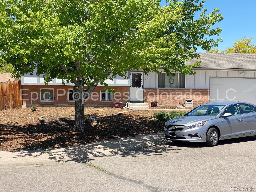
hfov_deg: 36.8
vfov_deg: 28.0
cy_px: 96
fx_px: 385
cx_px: 128
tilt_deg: +0.3
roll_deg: -1.8
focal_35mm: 52
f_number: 2
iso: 20
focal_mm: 6
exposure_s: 1/1089
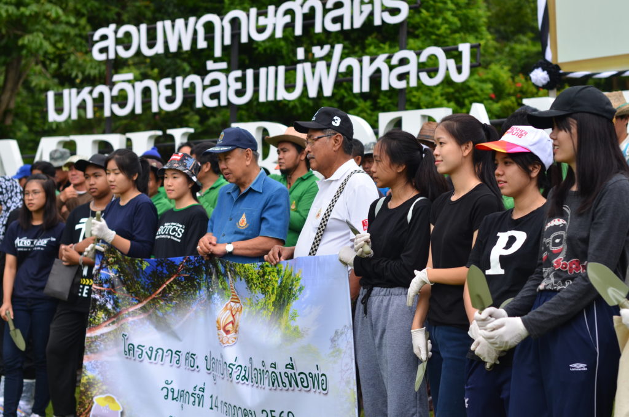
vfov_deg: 18.1
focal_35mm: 75
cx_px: 314
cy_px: 208
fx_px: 1308
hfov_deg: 27.0
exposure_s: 1/640
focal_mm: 50
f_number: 2.8
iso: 200
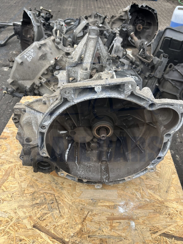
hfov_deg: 51.3
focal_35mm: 27
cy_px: 121
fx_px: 190
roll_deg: -4.6
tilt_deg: -42.9
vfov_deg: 65.3
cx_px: 94
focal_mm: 5.1
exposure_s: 1/1066
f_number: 1.6
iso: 50
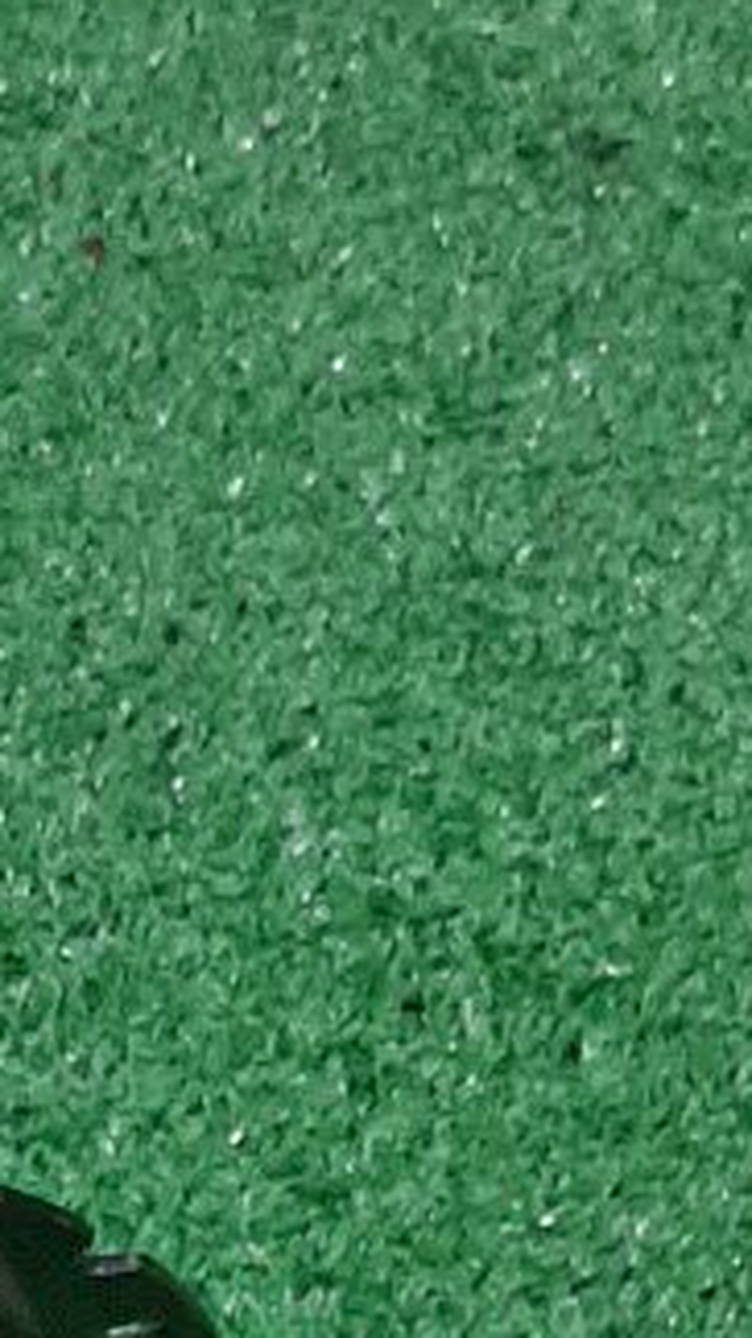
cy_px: 2759
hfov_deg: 9.1
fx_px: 4471
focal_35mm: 126
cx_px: -640
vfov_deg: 14.1
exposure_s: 1/50
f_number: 1.7
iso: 126
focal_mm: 3.93
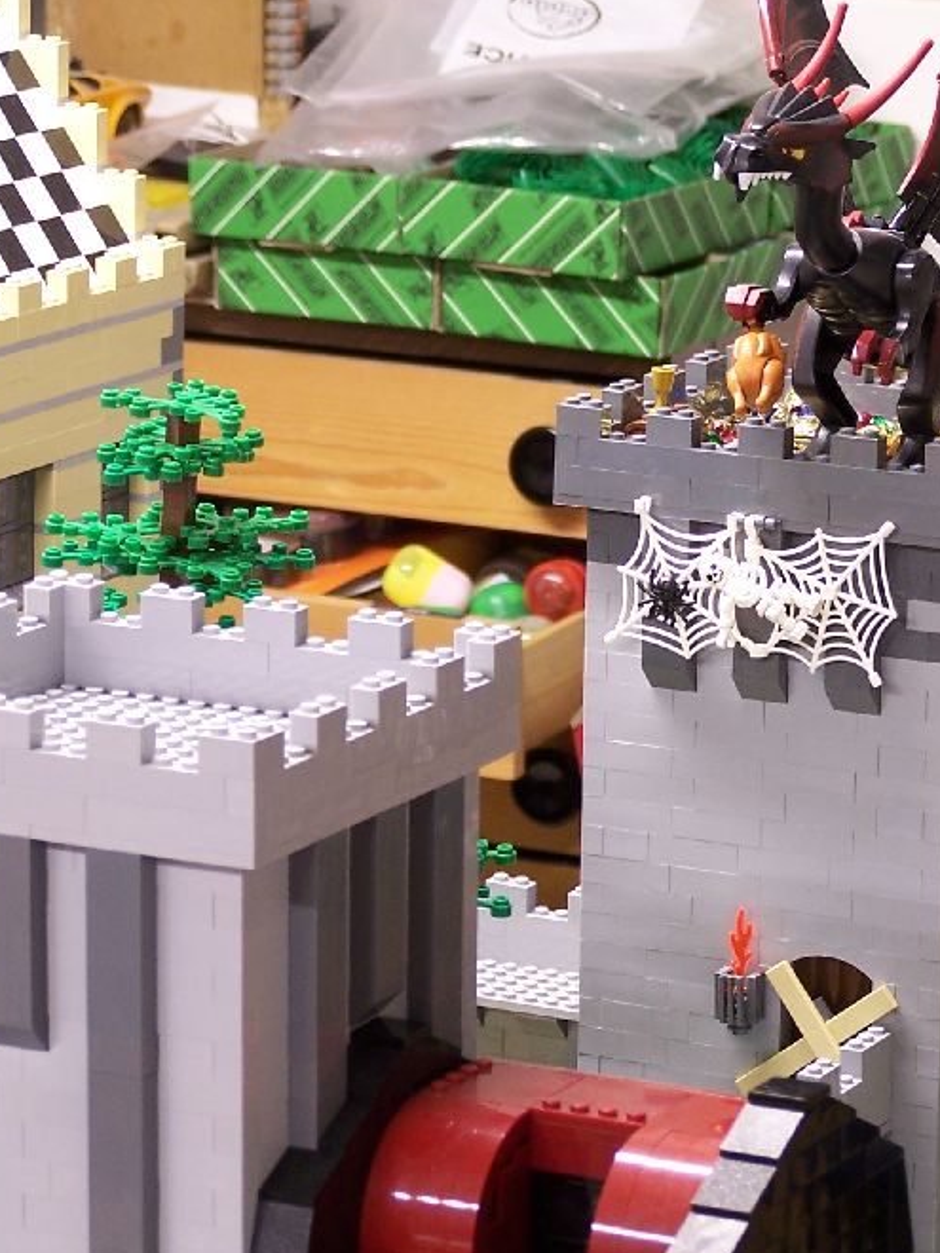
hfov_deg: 9.1
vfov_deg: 12.1
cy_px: 505
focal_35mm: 163
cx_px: 674
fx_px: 5902
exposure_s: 1/3
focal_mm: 17.5
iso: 80
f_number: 3.2
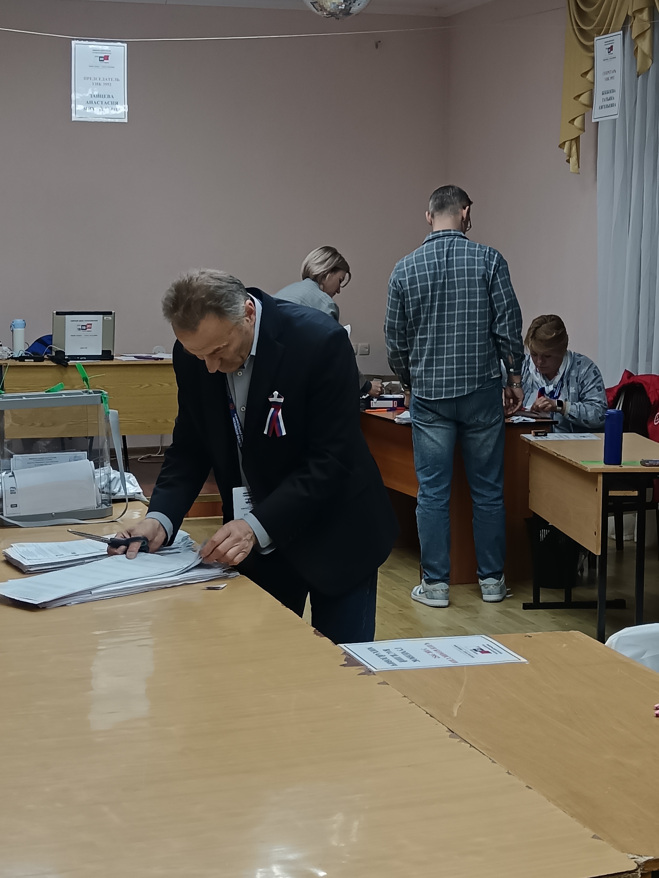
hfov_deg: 22.3
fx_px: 1675
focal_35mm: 66
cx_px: 322
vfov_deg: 29.4
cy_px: 417
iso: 318
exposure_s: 1/50
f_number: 1.9
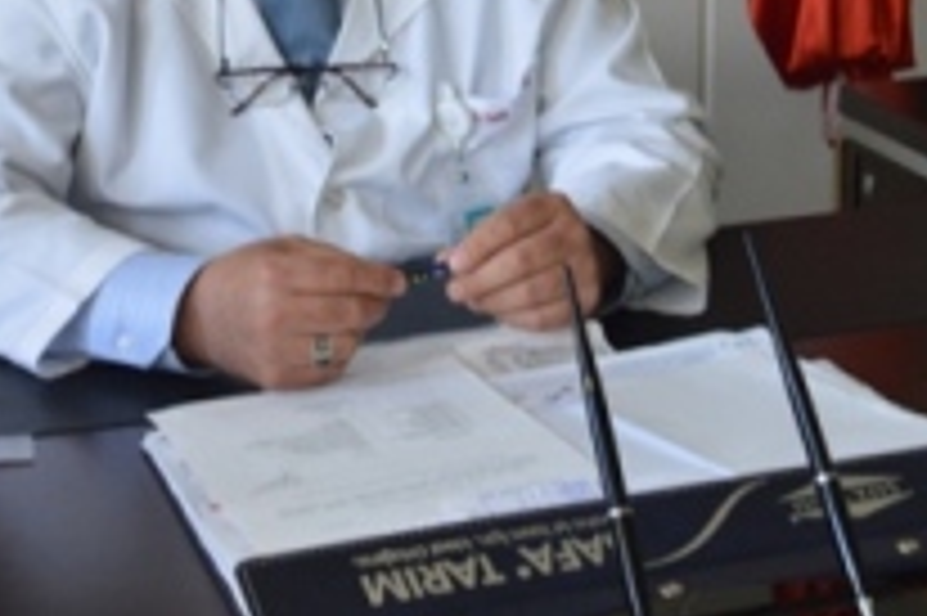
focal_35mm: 85
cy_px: 36
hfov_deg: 23.9
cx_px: 356
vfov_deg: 15.8
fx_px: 2187
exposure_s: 1/50
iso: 400
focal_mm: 26
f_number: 5
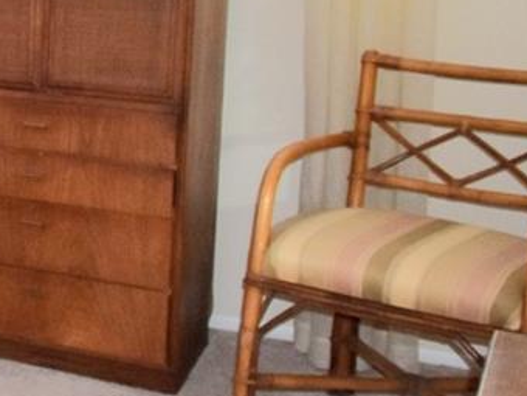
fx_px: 1344
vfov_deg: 16.5
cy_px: 42
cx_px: -471
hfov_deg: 17.3
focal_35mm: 88
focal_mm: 13
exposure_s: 1/125
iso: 800
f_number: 5.6
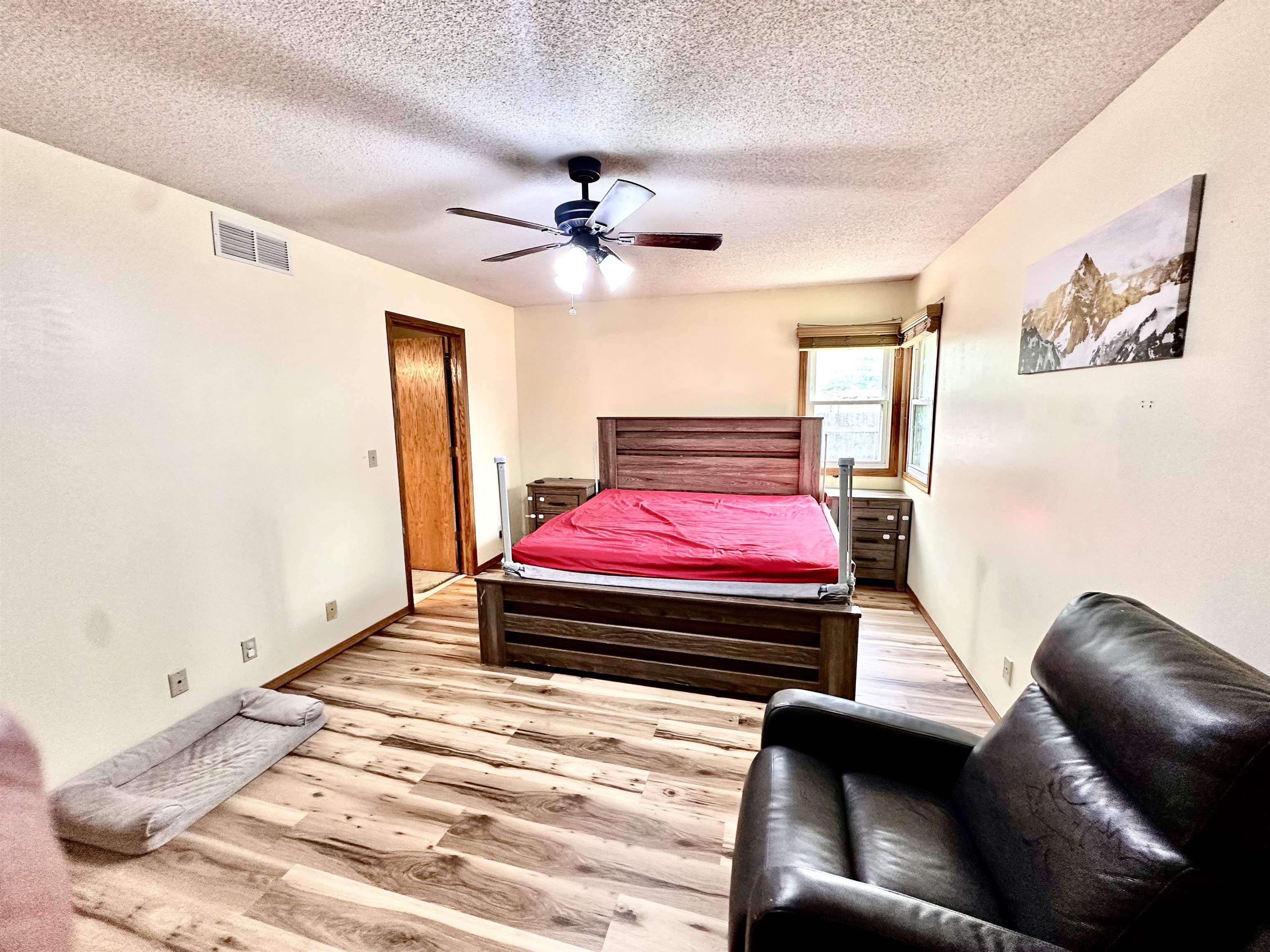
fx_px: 514
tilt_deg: -7.5
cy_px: 476
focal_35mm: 14
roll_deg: +0.5
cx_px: 635
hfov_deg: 102.1
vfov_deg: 85.7
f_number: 2.2
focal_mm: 2.22
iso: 320
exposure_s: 1/83
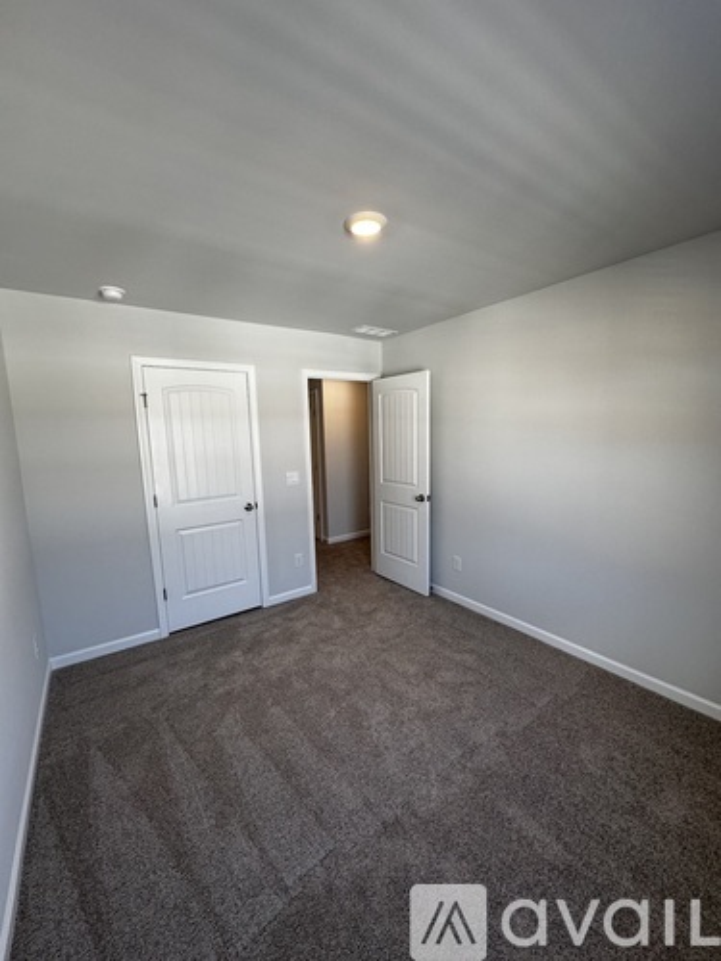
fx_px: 389
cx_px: 360
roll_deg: +1.0
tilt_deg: -6.8
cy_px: 480
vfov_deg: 102.1
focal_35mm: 14
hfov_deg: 85.7
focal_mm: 2.22
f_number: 2.2
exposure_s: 1/120
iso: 100
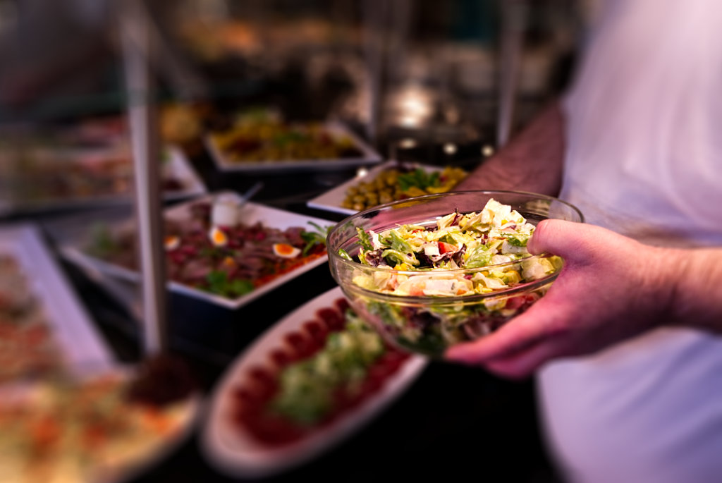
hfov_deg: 50.6
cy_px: 242
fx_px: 763
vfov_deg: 35.1
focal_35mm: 38
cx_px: 361
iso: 2500
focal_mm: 38
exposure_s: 1/160
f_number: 6.3
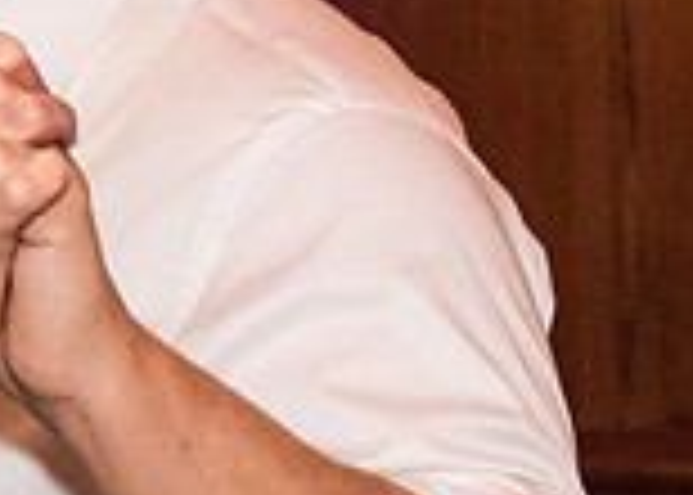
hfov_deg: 7.3
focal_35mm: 277
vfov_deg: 5.2
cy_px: 103
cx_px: 79
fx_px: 5452
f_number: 9
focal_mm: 70
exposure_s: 1/100
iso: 2800
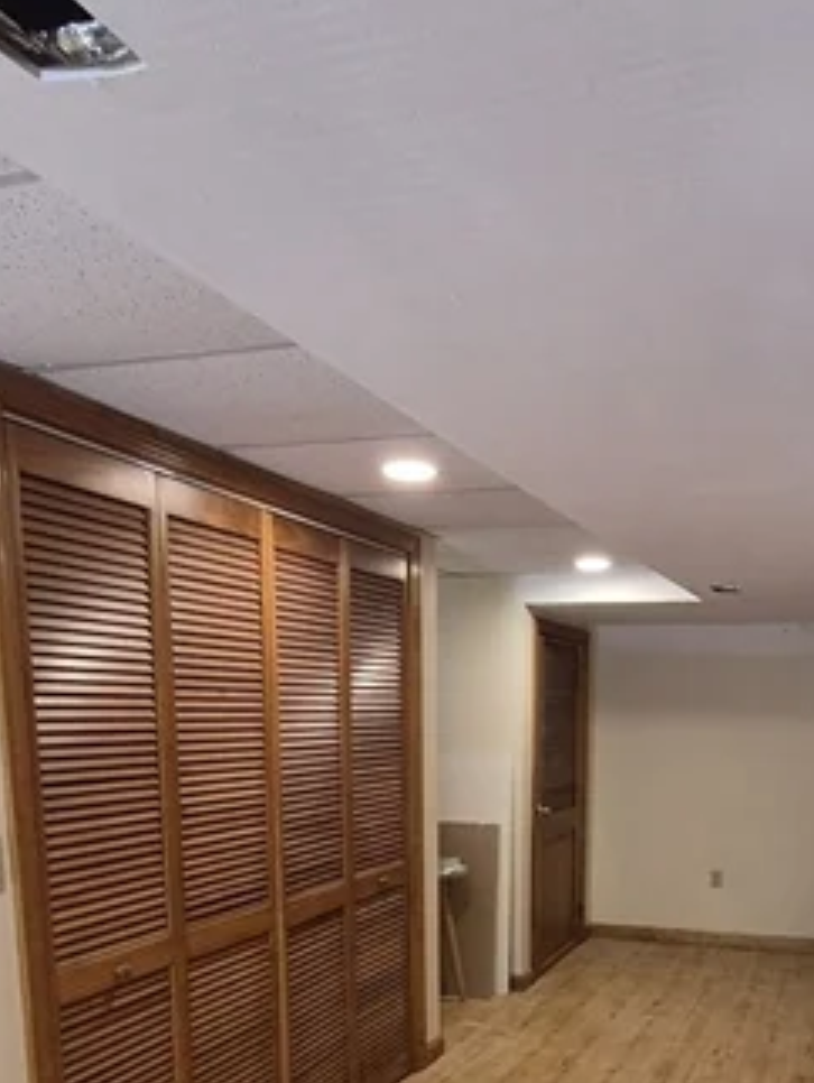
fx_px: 971
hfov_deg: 44.7
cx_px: 558
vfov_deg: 54.1
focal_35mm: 31
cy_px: 874
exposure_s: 1/60
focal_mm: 1.74
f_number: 2.2
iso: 125
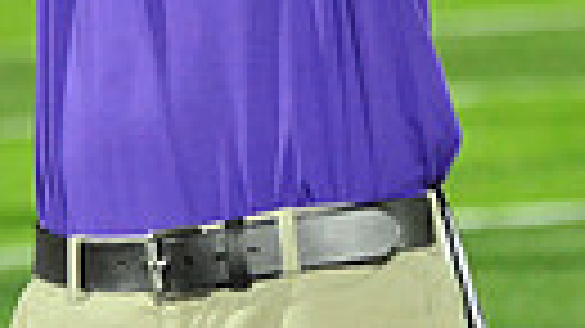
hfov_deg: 2.3
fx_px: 14482
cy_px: -503
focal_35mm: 934
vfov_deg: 1.3
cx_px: 184
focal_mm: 200
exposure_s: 1/250
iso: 5000
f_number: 5.6
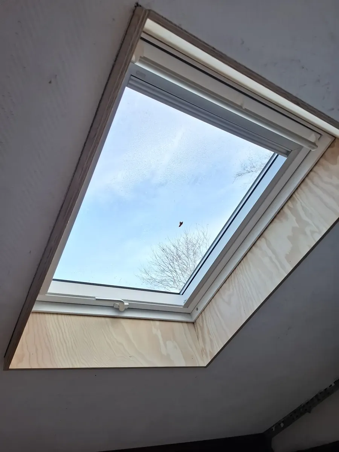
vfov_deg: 73.9
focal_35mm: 23
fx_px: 300
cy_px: 226
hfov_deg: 58.9
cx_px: 170
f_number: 1.8
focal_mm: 5.54
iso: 50
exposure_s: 1/100
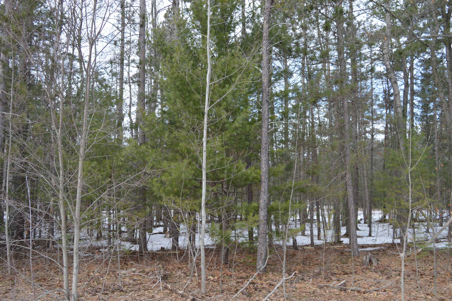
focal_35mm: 34
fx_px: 433
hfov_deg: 55.2
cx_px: 226
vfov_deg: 38.3
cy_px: 150
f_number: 6.3
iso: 100
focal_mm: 23
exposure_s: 1/160
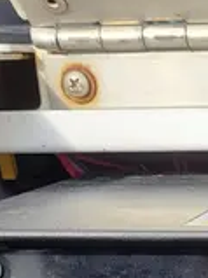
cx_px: 451
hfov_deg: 10.9
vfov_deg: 15.0
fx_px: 963
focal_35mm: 120
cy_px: 441
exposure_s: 1/324
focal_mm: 5.4
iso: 40
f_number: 1.8
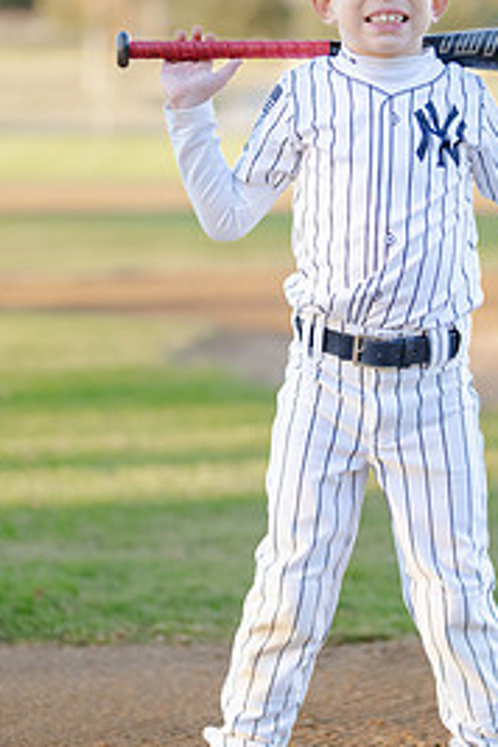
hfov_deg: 9.3
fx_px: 3050
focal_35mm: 147
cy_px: 311
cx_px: 339
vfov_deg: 14.0
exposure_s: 1/1600
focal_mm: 50
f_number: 1.2
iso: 250
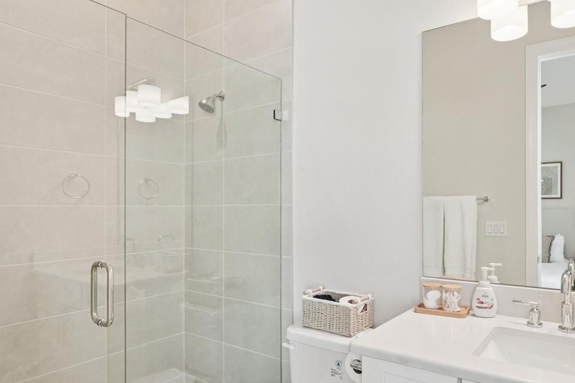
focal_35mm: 24
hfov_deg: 73.2
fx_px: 379
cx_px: 358
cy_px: 201
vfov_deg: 53.7
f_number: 8
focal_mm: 16.5
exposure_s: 1/40
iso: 400
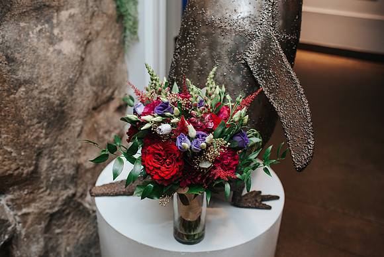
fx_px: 384
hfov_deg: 53.1
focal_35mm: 36
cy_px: 128
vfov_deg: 36.9
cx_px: 192
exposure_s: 1/200
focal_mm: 35
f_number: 2.8
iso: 800
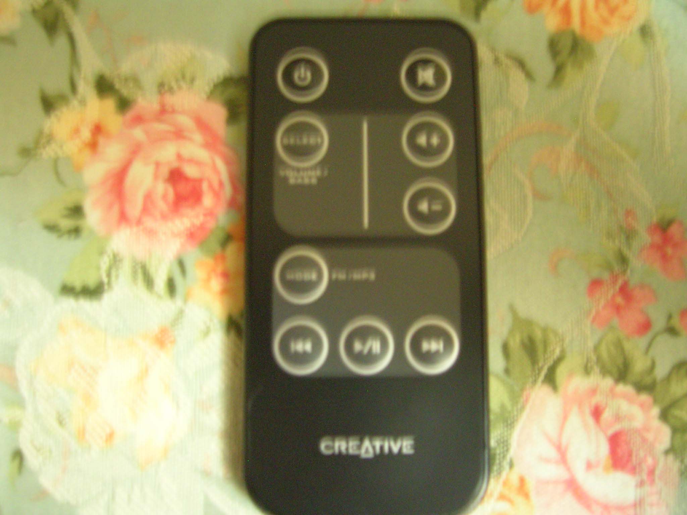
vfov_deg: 40.7
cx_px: 344
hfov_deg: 52.6
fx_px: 695
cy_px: 258
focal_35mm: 35
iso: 200
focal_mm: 5.4
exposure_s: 2
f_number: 2.8
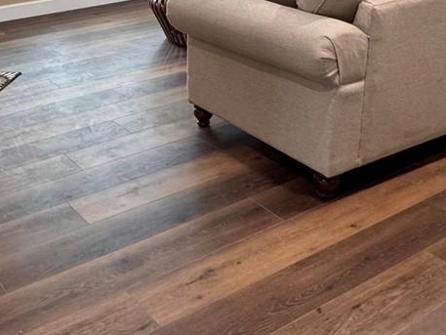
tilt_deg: -16.8
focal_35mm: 49
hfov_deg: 37.7
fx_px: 631
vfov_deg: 28.7
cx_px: 101
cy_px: 41
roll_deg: +2.1
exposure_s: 1/60
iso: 320
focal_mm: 2.22
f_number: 2.2
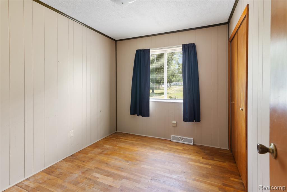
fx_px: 136
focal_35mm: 17
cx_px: 144
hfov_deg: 93.3
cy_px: 96
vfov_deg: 70.5
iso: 400
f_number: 9
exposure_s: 1/13
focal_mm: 17
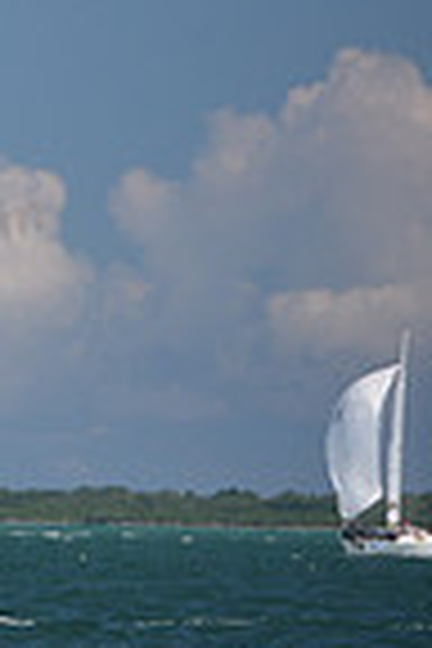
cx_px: -819
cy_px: 110
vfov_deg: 2.6
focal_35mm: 808
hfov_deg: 1.7
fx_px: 14543
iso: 250
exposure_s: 1/1250
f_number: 4.5
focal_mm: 200
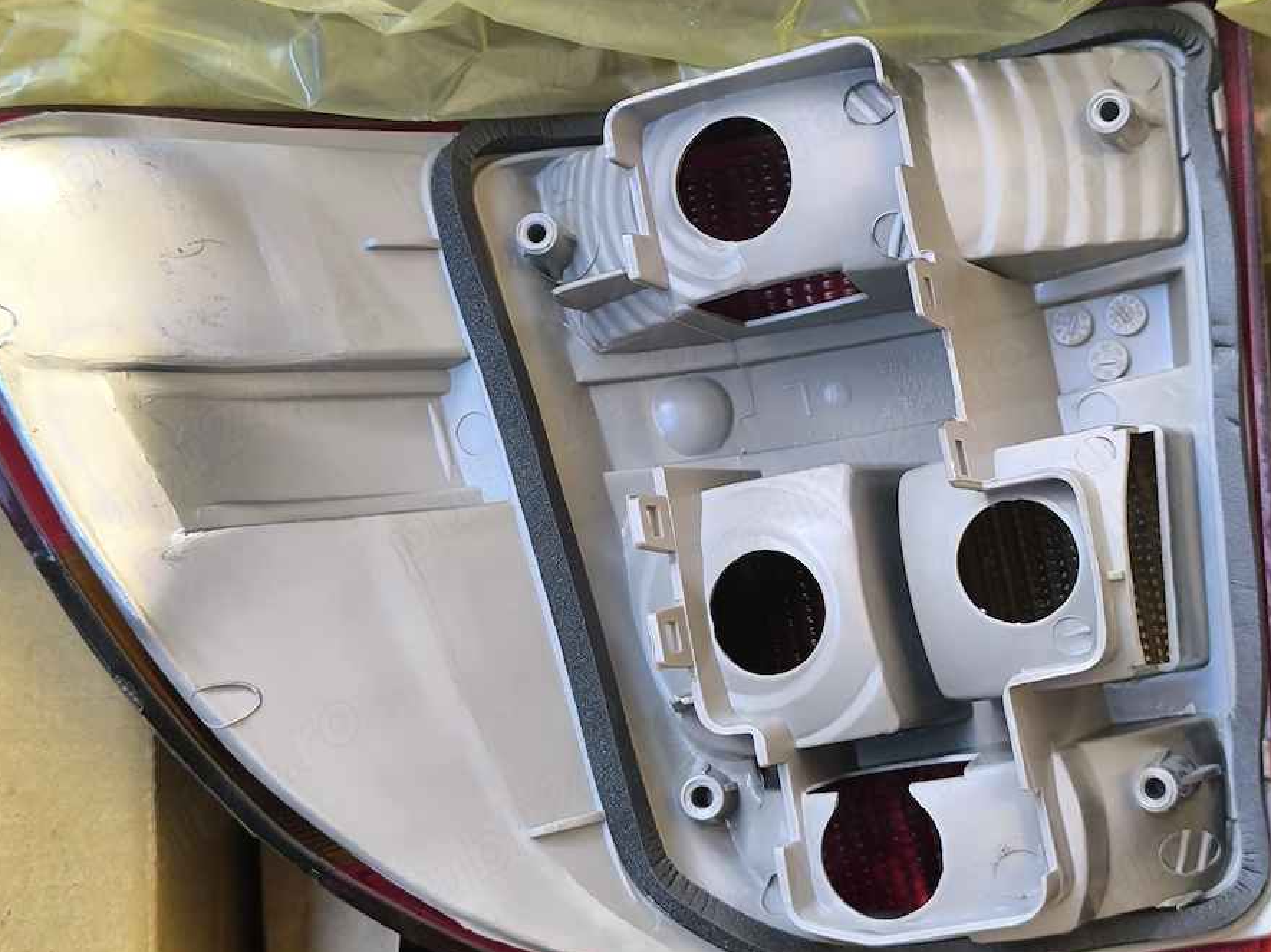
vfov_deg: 28.0
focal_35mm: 52
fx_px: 1909
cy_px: 475
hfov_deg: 36.8
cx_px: 708
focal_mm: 6.14
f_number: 1.65
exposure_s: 1/100
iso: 500
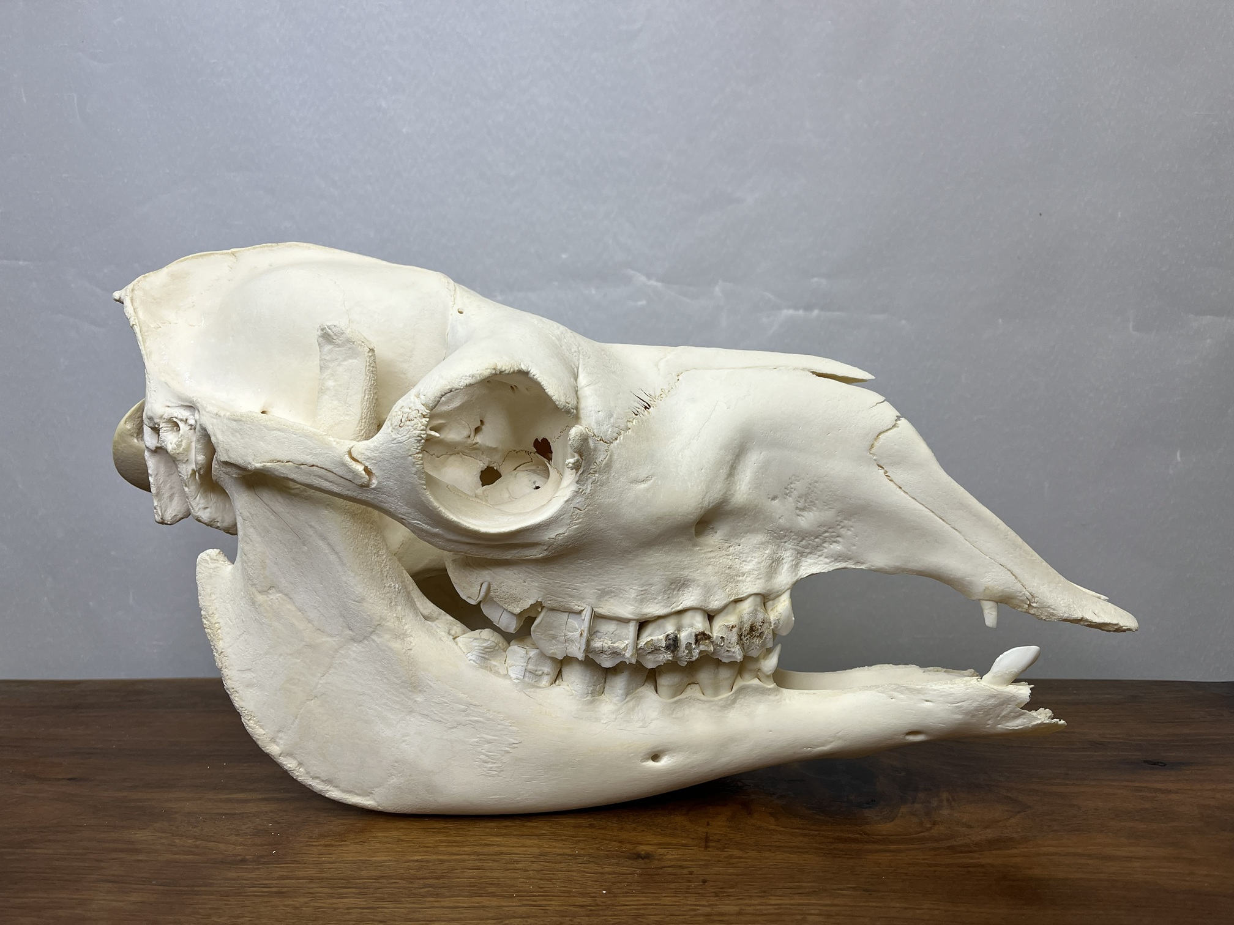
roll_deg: +0.2
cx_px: 617
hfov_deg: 67.3
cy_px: 462
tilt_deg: -2.5
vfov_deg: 53.1
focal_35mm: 26
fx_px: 927
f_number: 1.6
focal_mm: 5.1
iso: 50
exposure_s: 1/329
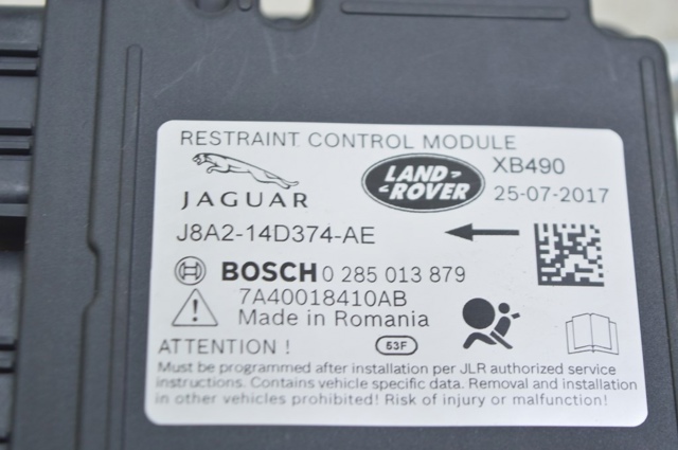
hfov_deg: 24.6
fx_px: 1552
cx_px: 339
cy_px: 225
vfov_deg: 16.5
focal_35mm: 82
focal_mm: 55
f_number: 5.6
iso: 400
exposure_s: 1/20
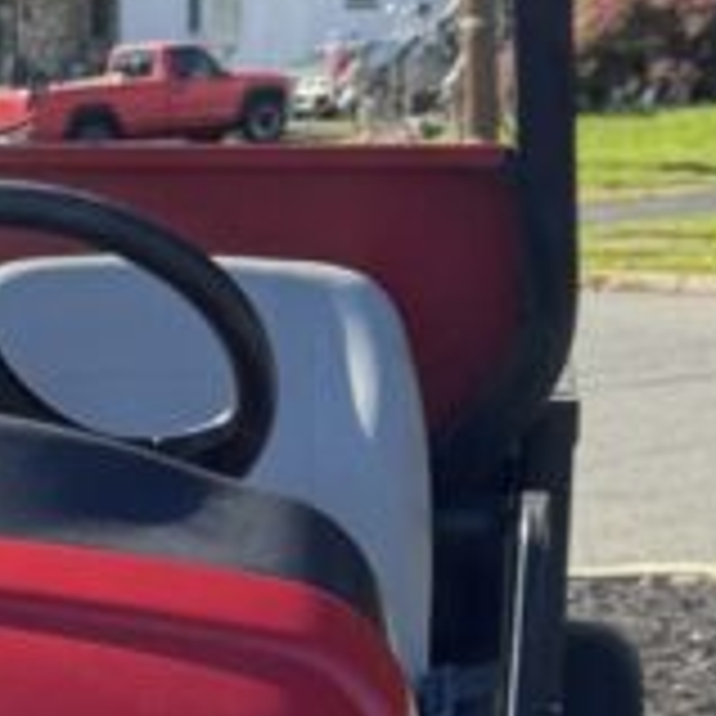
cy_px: 761
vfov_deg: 12.5
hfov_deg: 12.3
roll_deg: +1.9
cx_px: -225
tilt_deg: -10.9
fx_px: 3206
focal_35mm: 137
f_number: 1.78
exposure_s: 1/1923
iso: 80
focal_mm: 6.76
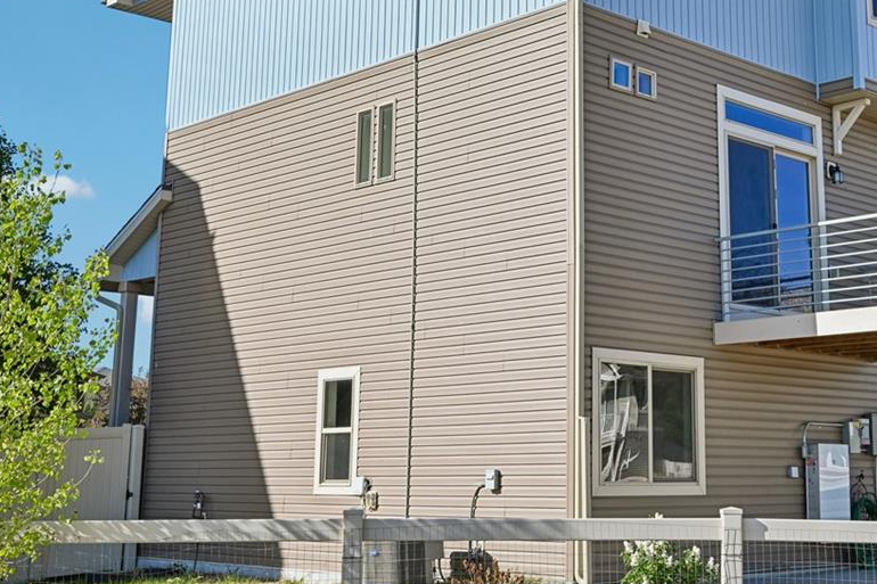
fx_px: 1315
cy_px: 161
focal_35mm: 54
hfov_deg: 36.5
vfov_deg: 24.8
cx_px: 575
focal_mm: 26
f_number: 11
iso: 64
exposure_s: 1/80
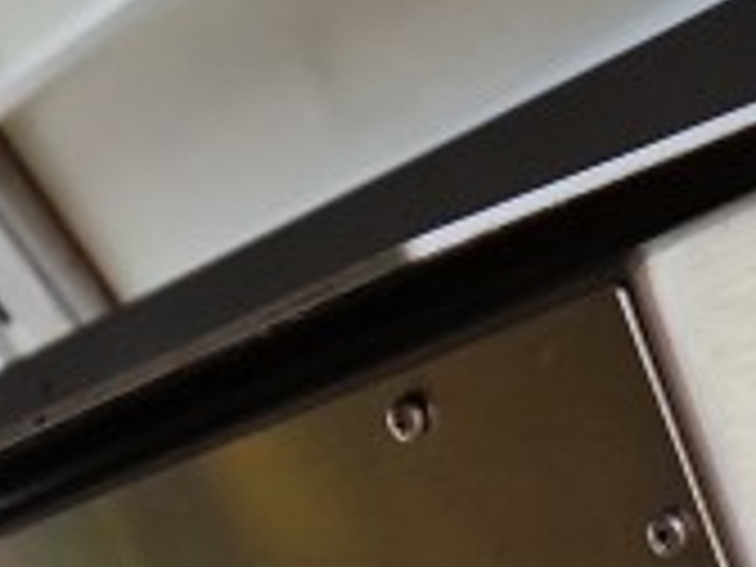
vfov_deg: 9.7
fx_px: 3058
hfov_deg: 14.1
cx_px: 477
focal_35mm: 140
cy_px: 1202
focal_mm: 5.4
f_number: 1.8
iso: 50
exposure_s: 1/258
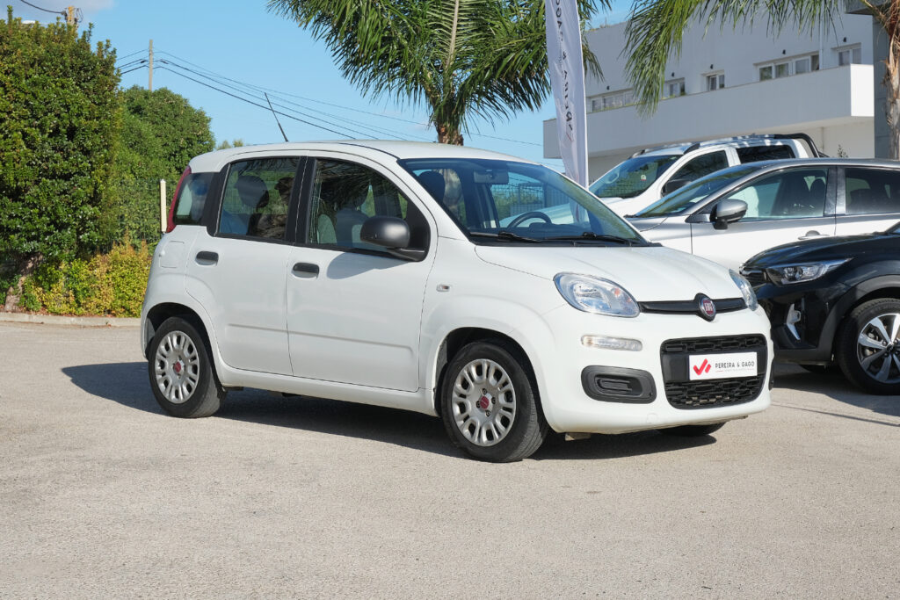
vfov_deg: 20.0
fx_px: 1700
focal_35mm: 68
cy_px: 300
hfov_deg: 29.7
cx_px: 450
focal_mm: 45
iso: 160
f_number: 9
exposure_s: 1/250
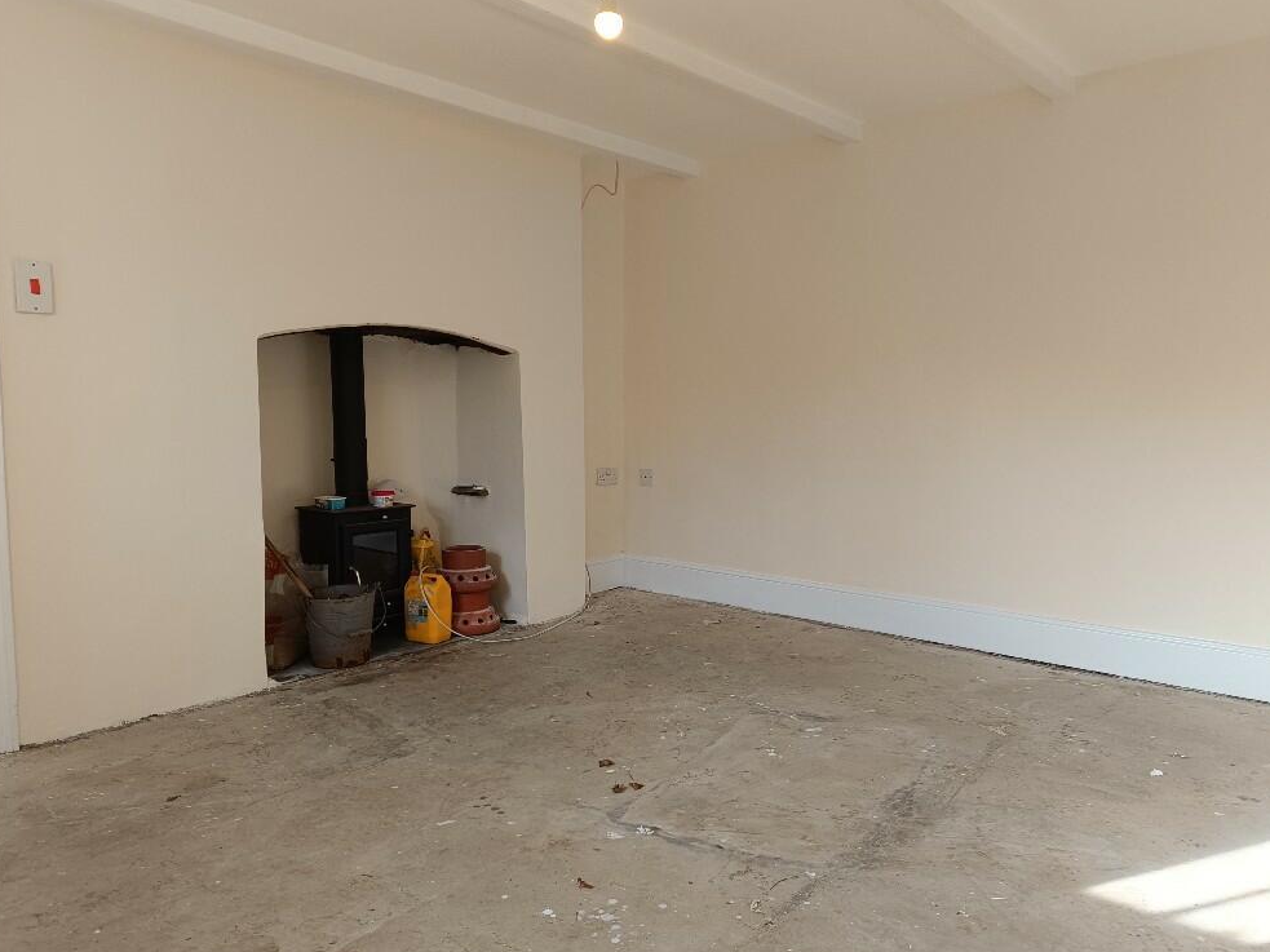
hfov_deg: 69.4
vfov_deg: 54.9
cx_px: 646
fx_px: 917
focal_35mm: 25
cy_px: 488
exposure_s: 1/101
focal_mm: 5.59
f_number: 1.88
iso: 110
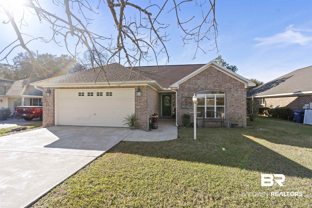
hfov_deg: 96.7
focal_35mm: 16
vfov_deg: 73.7
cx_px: 156
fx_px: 139
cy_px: 104
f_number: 8
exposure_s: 1/500
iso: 320
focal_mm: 16
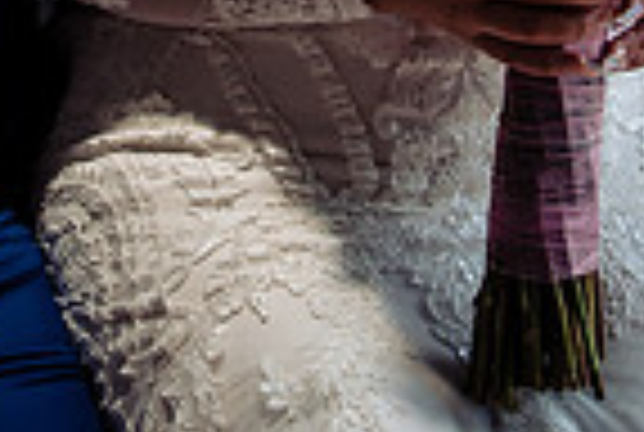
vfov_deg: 5.4
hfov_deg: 8.4
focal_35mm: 245
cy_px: -702
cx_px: 120
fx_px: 4392
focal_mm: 44
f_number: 8
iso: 320
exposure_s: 1/160
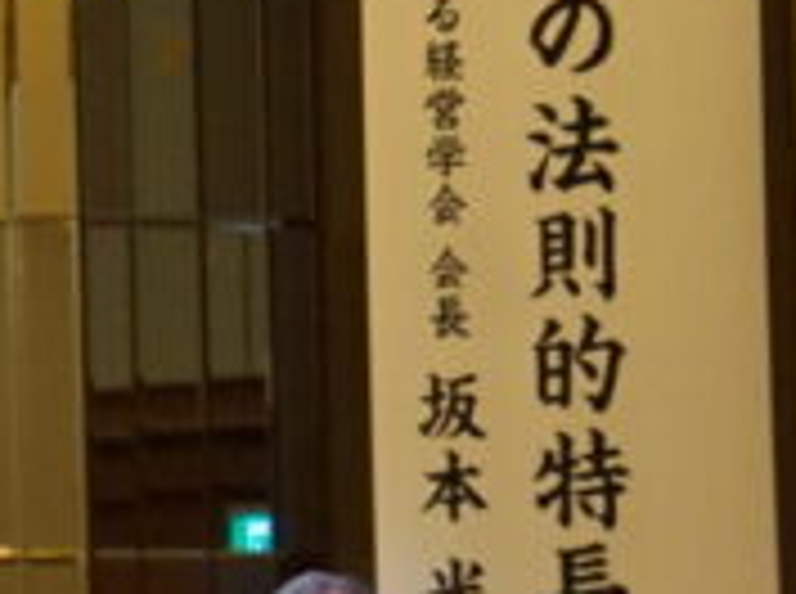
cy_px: 349
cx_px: -1237
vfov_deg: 2.6
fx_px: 13236
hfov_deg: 3.4
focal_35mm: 577
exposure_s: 1/160
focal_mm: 69
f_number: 5
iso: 2000
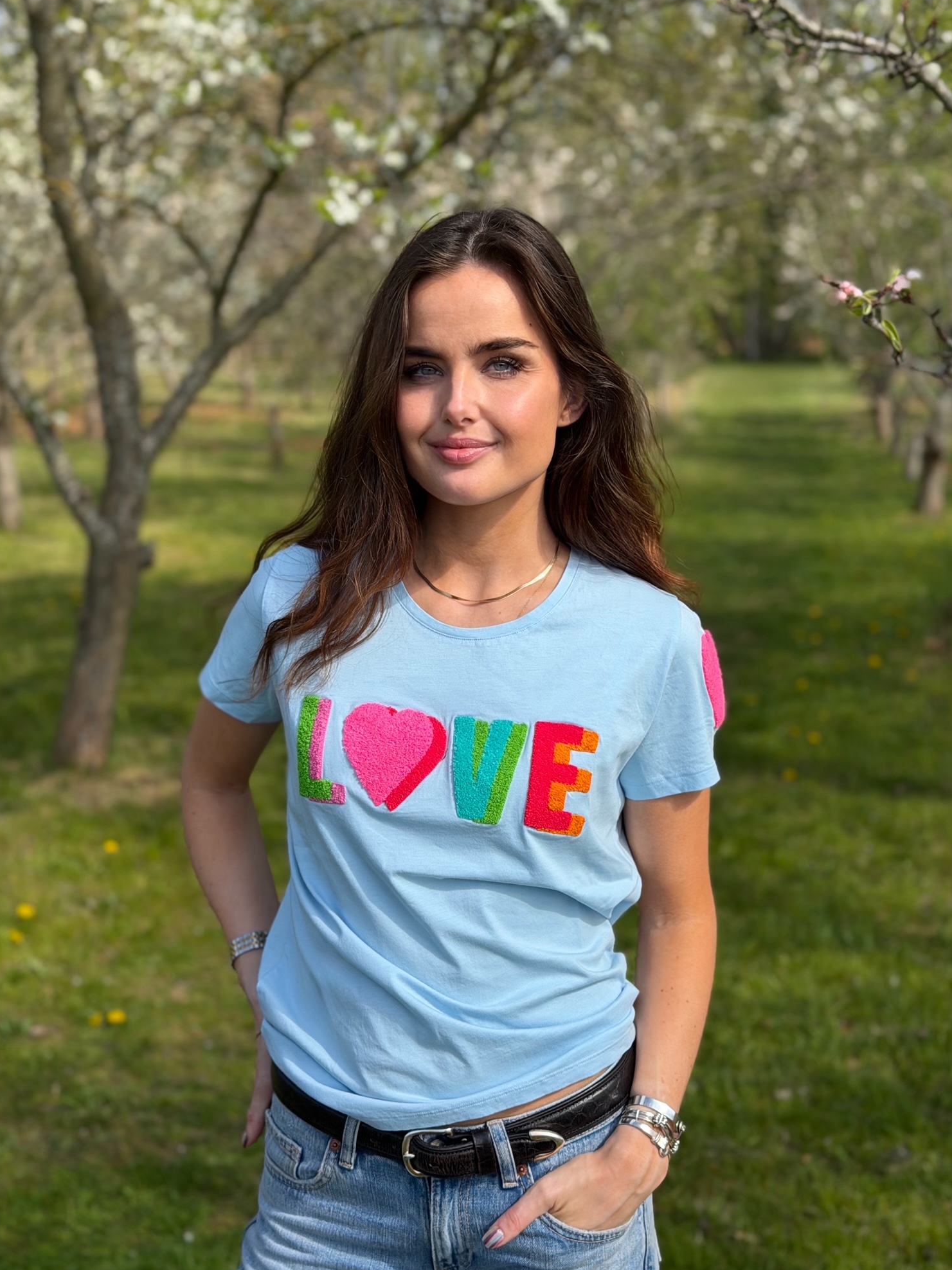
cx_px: 472
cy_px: 639
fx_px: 1797
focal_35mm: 49
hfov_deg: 29.7
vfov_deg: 38.9
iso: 64
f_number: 1.78
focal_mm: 6.76
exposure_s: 1/3534
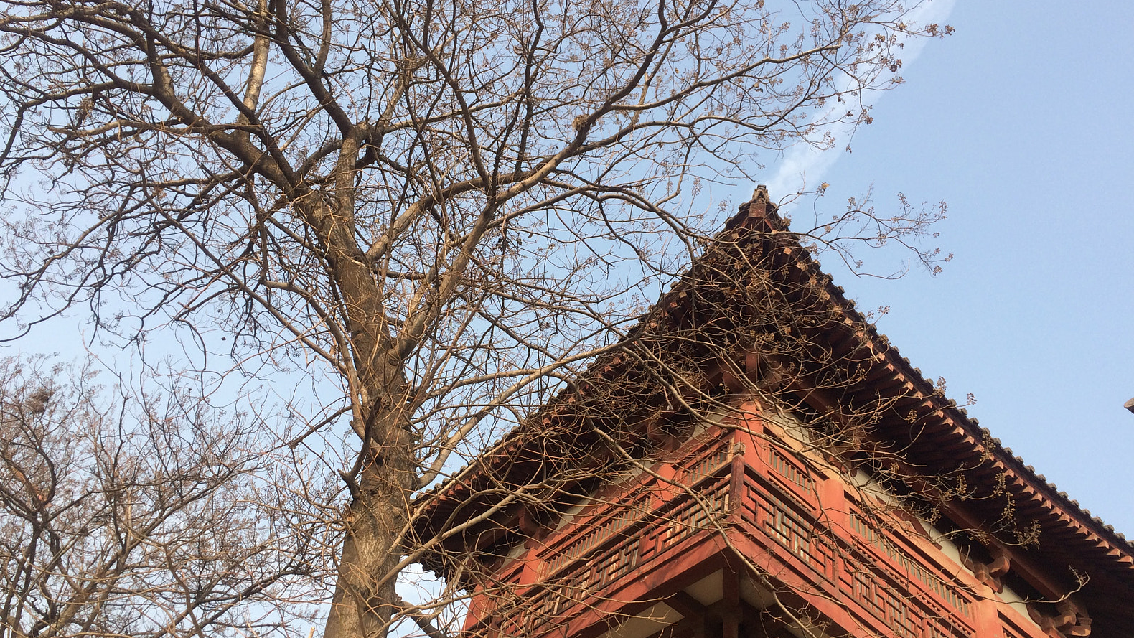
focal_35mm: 32
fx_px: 962
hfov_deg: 61.0
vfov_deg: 36.7
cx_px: 566
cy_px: 347
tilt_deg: +50.8
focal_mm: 4.15
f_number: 2.2
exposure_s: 1/892
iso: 32
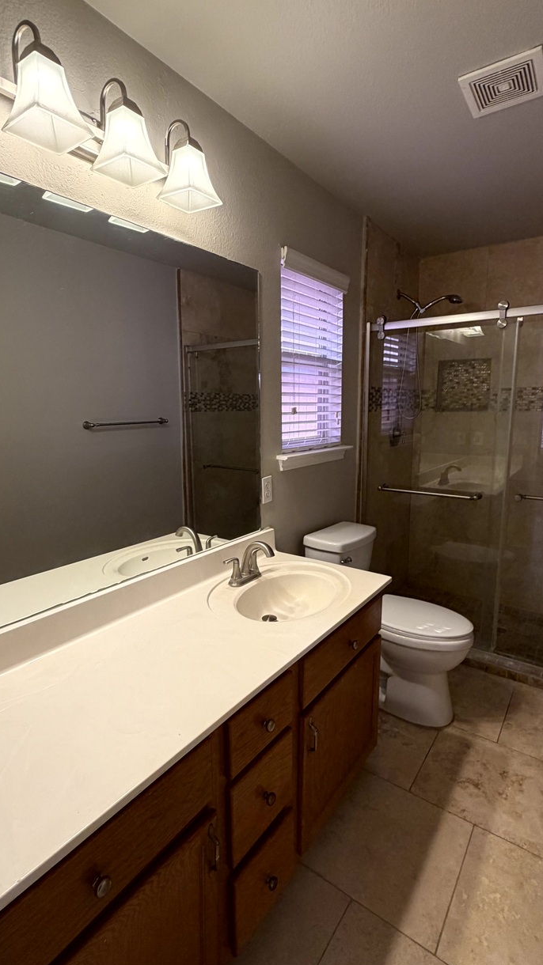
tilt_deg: -9.0
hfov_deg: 61.0
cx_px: 268
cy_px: 481
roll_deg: +0.4
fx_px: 461
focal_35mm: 18
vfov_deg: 92.7
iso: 250
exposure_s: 1/120
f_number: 2.2
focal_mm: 2.22
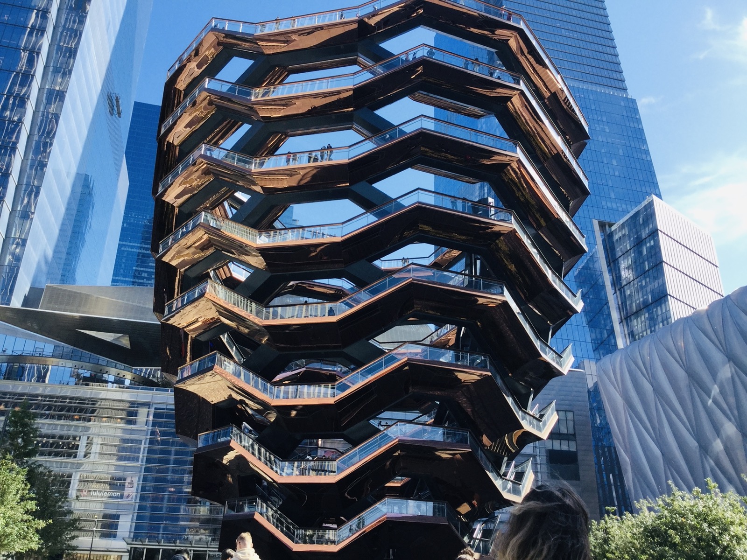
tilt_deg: +22.5
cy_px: 280
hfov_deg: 58.4
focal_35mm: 31
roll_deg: -2.5
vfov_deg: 45.4
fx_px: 669
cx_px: 374
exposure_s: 1/547
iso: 25
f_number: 2.4
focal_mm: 3.3
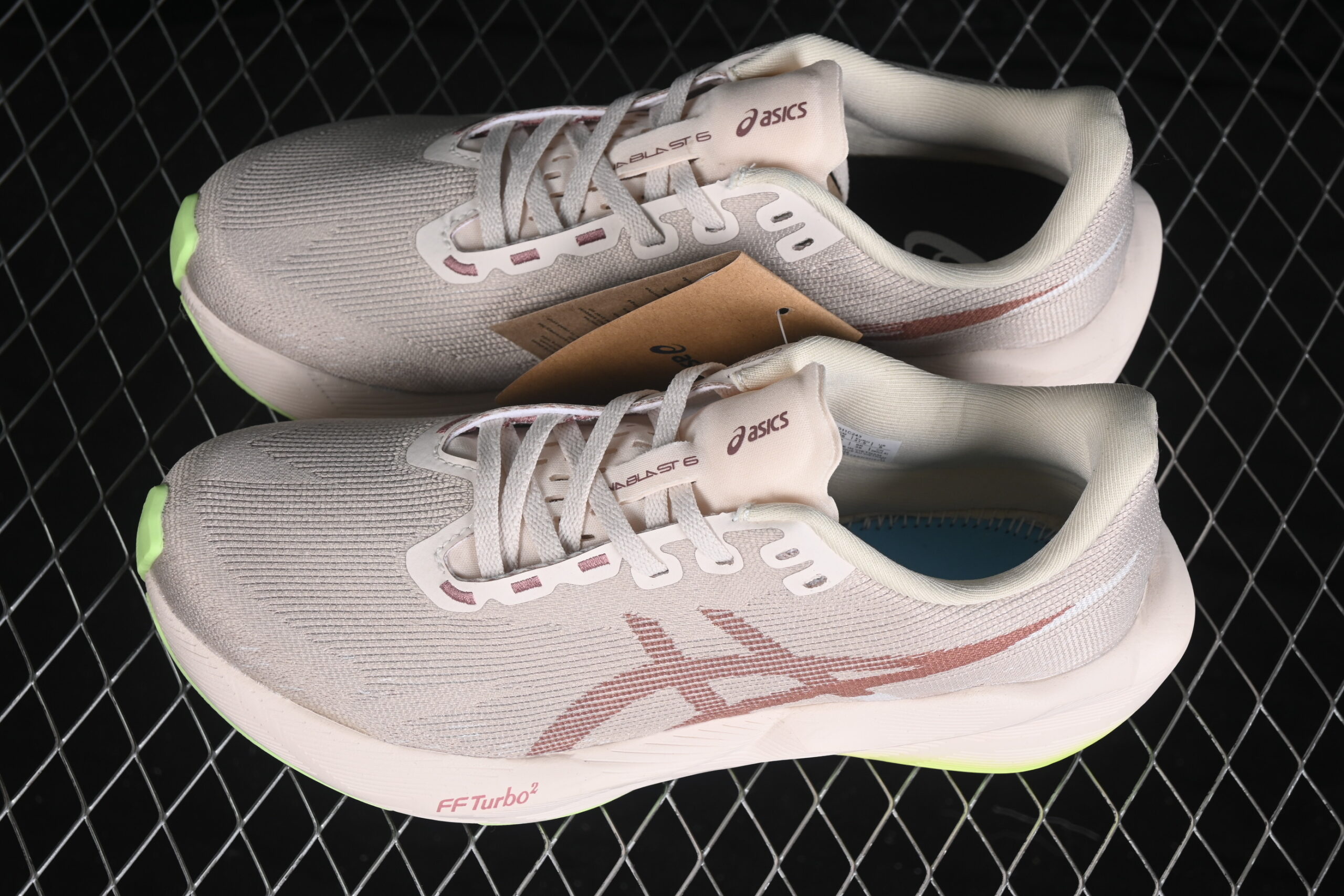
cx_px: 672
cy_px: 448
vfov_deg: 18.2
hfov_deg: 27.0
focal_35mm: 75
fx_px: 2800
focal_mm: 50
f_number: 7.1
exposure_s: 1/80
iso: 160
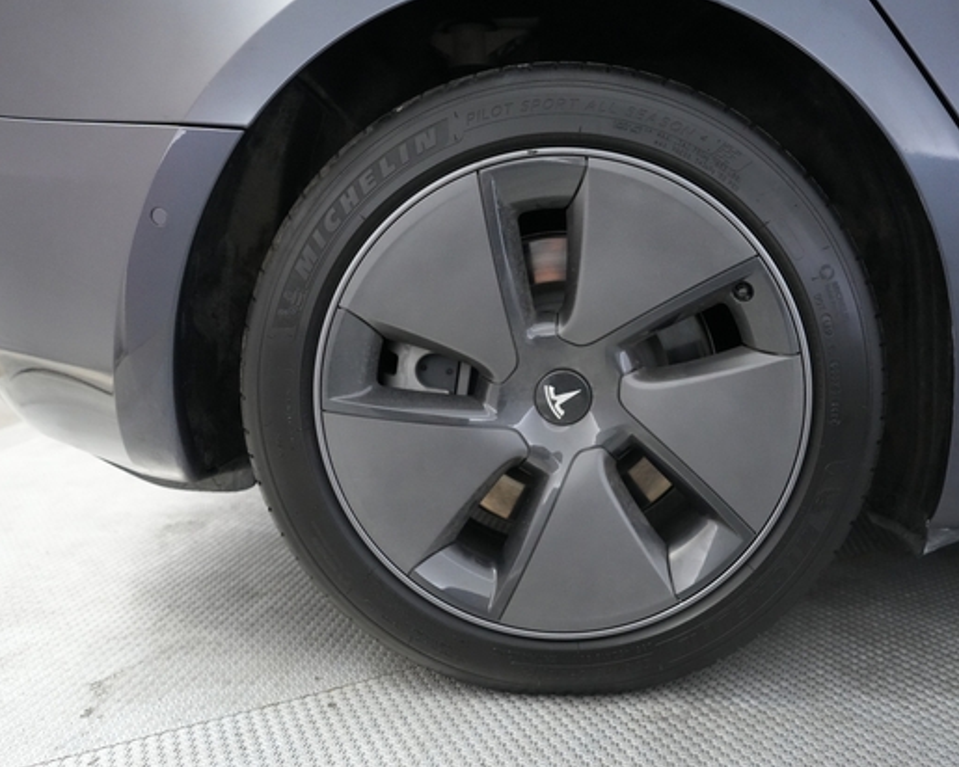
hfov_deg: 61.8
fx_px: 795
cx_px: 568
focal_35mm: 28
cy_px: 389
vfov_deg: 51.5
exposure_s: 1/160
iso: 6400
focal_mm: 24
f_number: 2.8
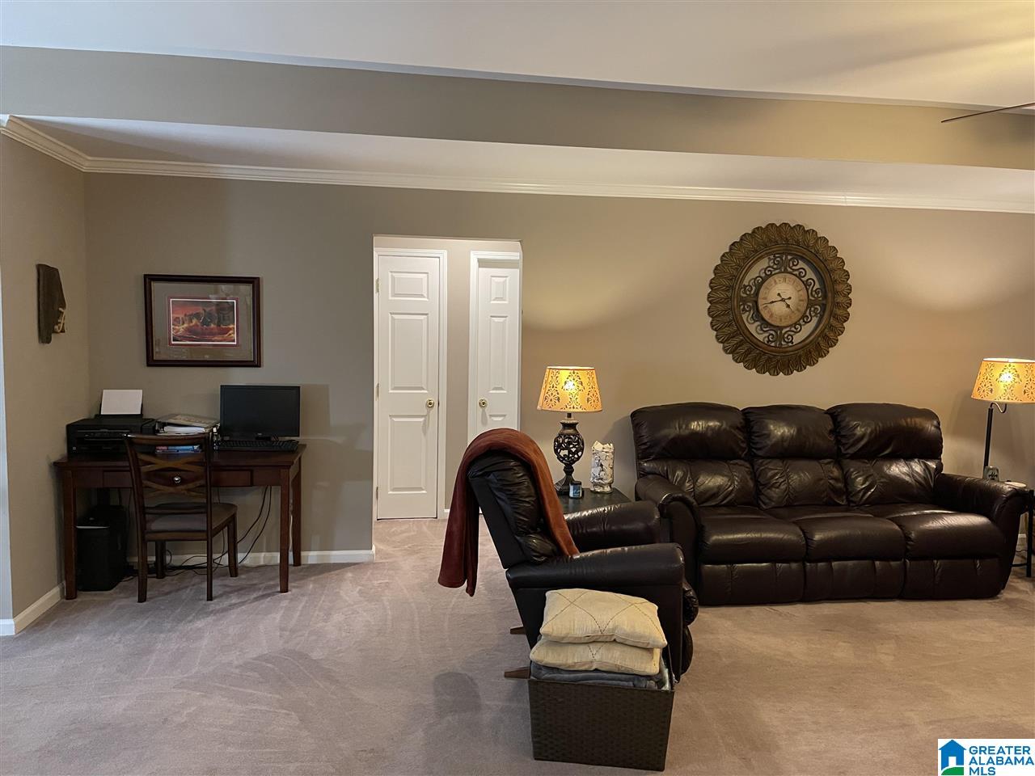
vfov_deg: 53.1
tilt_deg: -5.3
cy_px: 388
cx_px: 518
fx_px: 777
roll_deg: -1.1
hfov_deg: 67.3
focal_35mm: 26
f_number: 1.6
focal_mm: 5.1
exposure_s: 1/60
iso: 400
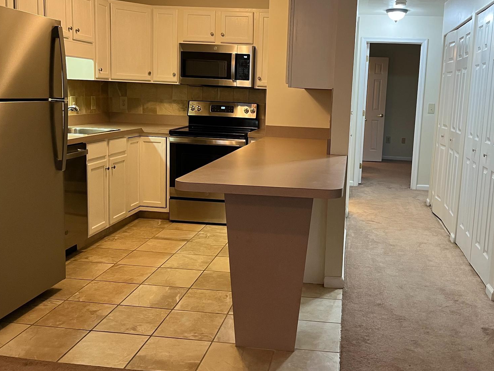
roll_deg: -1.8
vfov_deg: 39.6
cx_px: 285
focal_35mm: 36
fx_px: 514
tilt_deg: -8.6
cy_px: 169
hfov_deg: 51.2
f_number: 1.6
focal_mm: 5.1
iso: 250
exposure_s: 1/60
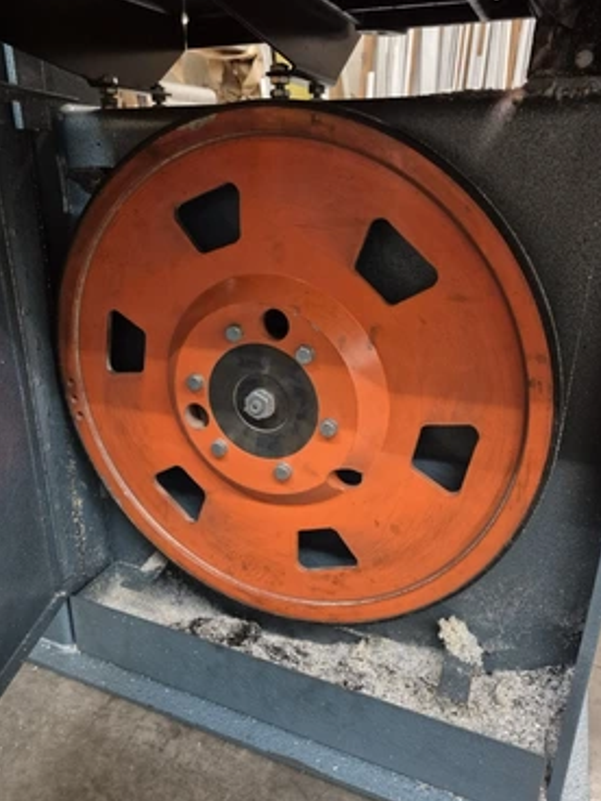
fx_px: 579
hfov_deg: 54.9
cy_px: 400
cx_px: 290
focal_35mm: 25
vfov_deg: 69.4
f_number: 1.8
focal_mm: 5.4
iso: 1250
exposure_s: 1/60
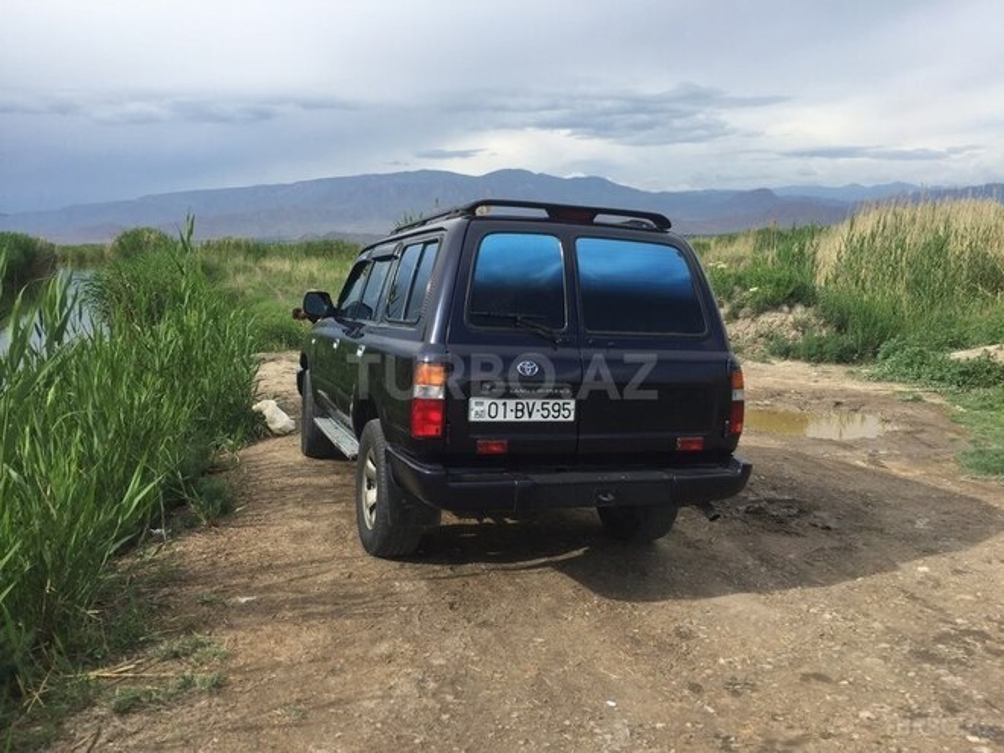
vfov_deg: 48.2
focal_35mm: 29
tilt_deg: -8.5
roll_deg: -0.7
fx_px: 841
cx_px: 502
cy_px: 376
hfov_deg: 61.7
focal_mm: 4.15
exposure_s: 1/1412
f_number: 2.2
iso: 32
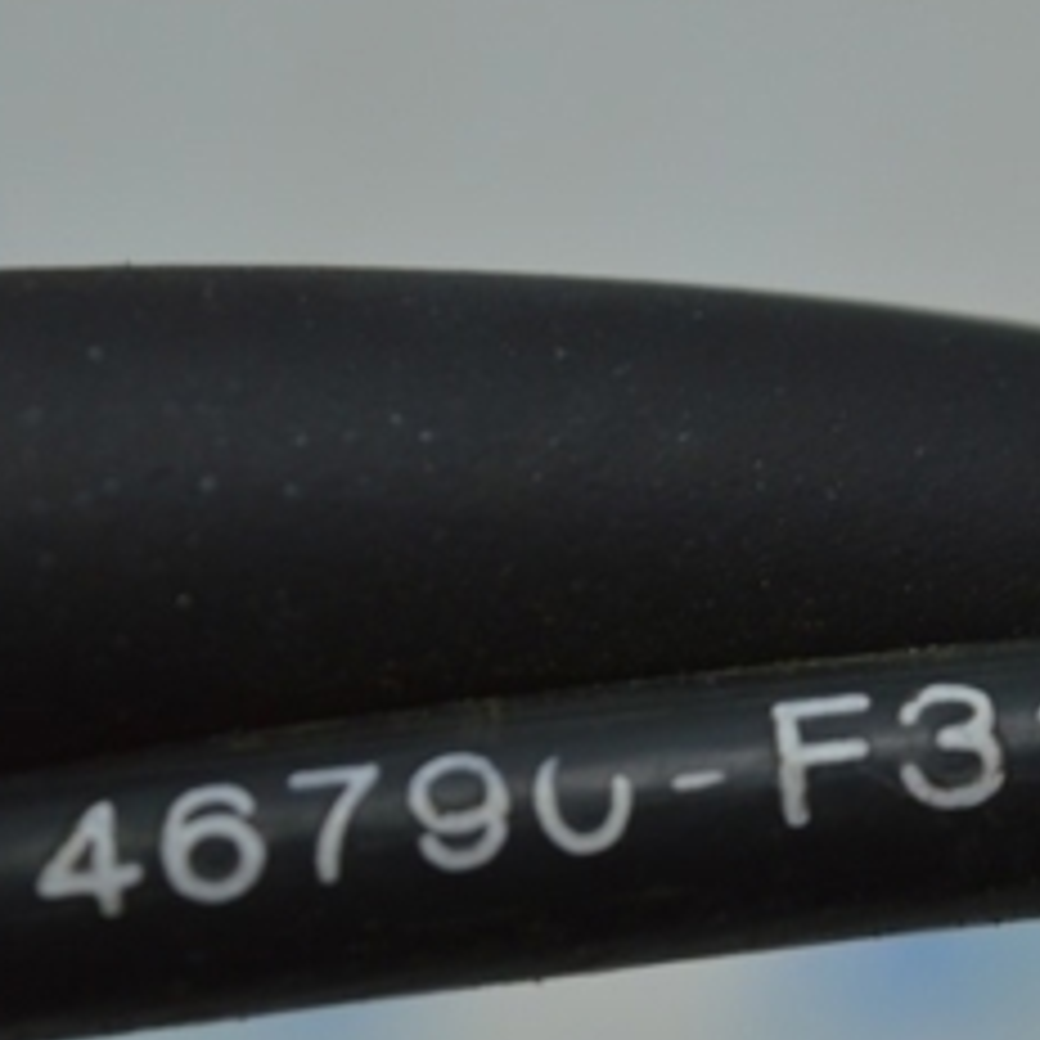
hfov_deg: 9.0
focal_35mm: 194
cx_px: 725
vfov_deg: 9.0
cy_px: 826
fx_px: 6600
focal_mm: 55
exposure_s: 1/100
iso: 400
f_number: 5.6
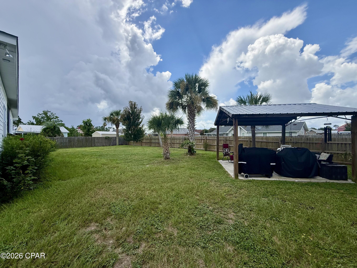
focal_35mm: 14
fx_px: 144
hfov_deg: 102.1
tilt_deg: +3.0
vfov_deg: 85.7
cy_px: 134
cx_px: 178
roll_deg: -0.2
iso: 64
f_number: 2.2
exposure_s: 1/1339
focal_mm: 2.22
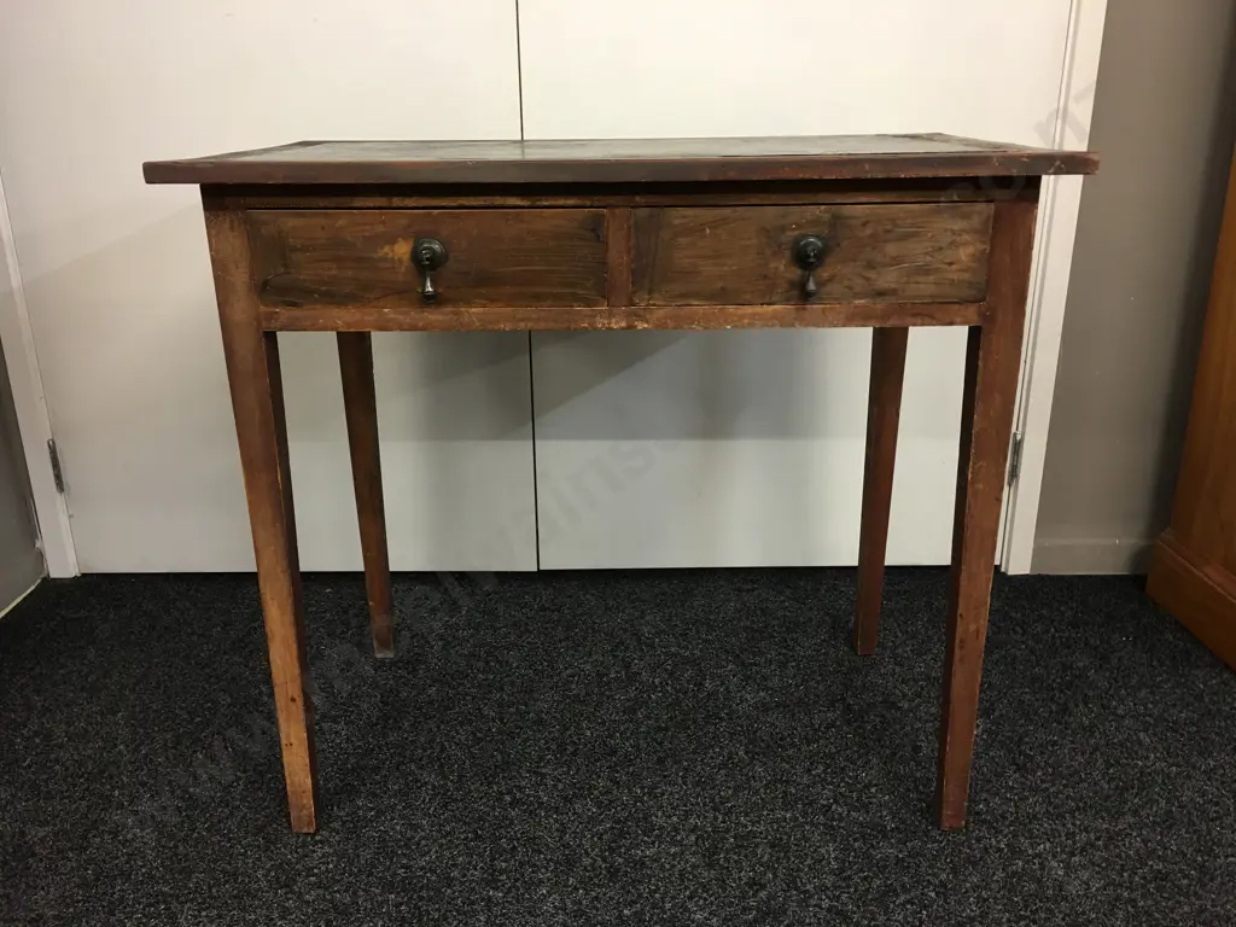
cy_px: 464
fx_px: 1035
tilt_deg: -17.9
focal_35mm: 29
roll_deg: -0.3
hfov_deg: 61.7
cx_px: 618
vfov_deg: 48.2
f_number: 2.2
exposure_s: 1/17
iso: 64
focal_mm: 4.15
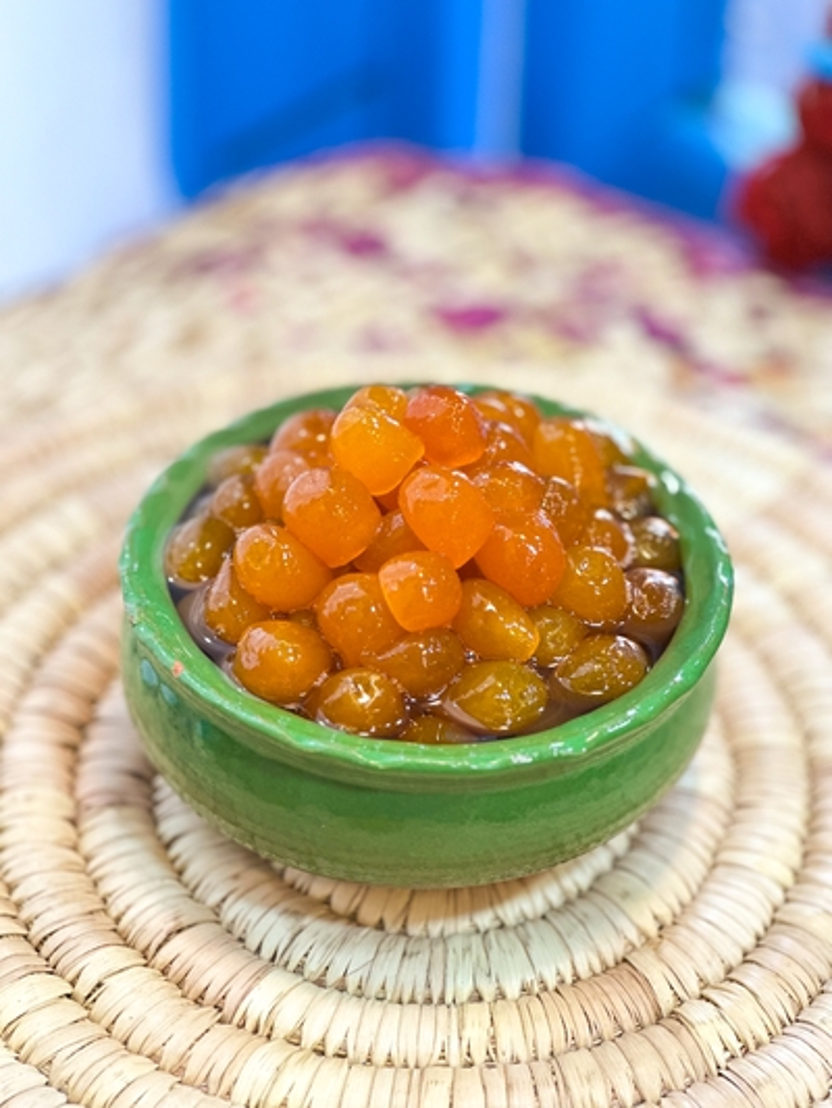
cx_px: 416
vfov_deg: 25.3
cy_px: 554
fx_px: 2467
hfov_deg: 19.1
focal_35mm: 77
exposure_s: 1/35
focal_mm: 9
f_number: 2.8
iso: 250
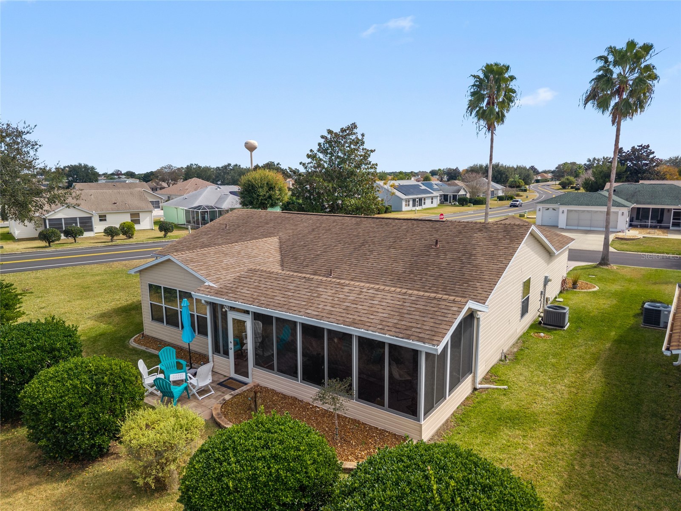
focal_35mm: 24
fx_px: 472
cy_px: 256
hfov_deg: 71.6
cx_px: 340
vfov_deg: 56.8
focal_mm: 8.67
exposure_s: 1/60
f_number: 1.8
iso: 140
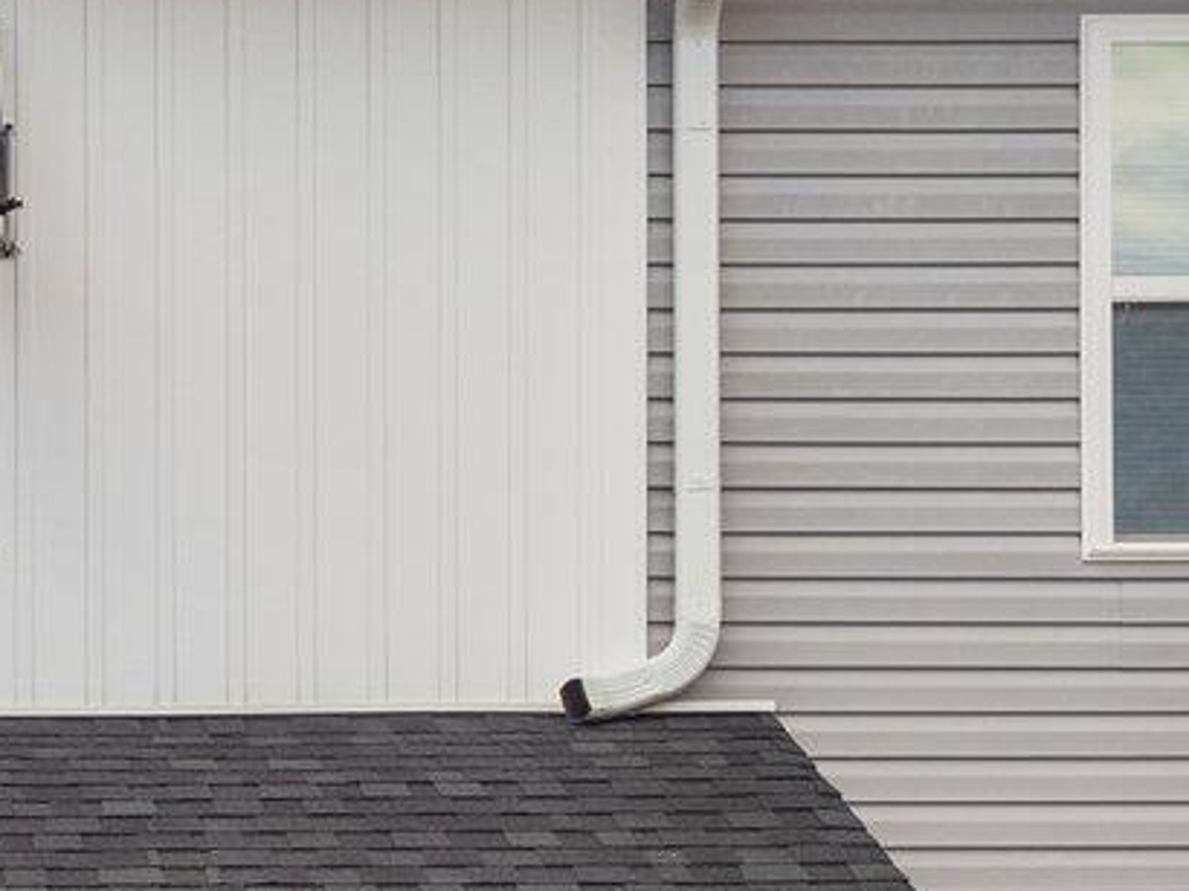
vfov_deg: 10.0
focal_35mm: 140
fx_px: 4806
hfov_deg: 13.6
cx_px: -339
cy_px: 1654
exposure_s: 1/500
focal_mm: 14
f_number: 4
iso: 200
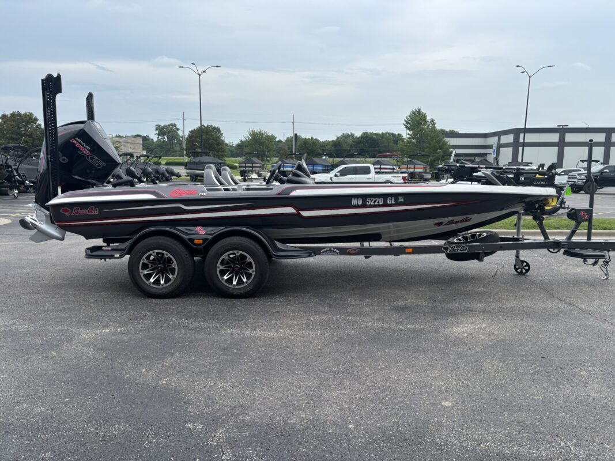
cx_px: 308
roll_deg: -0.3
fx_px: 462
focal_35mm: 26
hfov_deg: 67.3
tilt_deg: -8.5
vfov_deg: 53.1
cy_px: 230
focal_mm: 5.96
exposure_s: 1/2933
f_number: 1.6
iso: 50
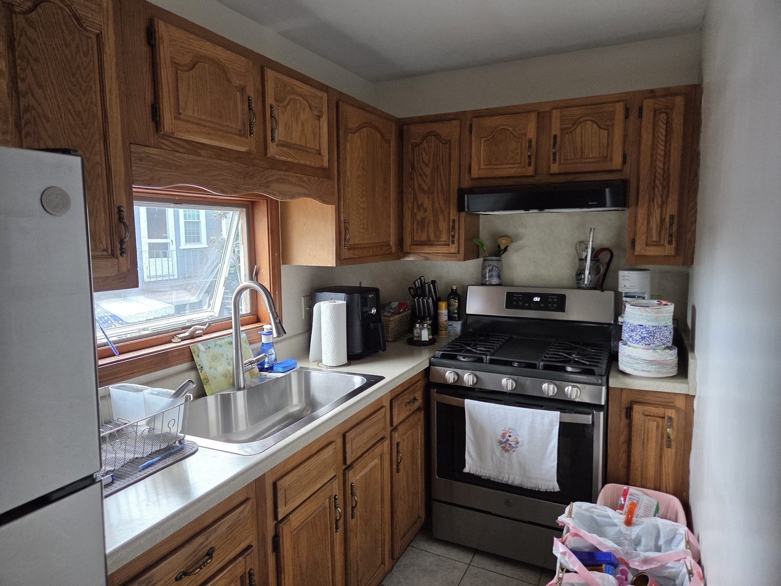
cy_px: 293
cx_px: 390
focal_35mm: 23
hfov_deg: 73.9
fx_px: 519
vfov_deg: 58.9
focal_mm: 5.4
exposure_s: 1/120
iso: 320
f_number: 1.8
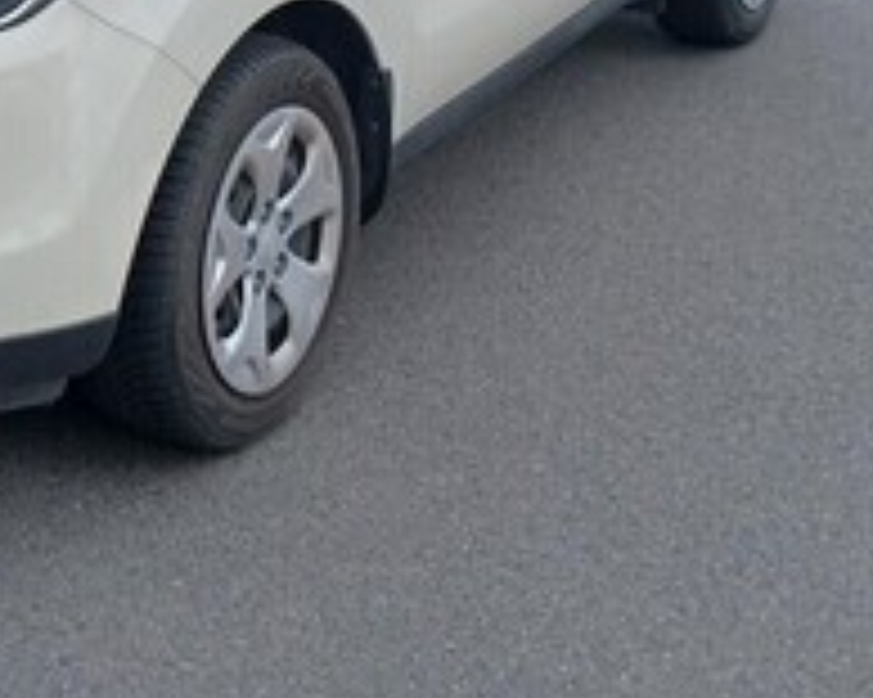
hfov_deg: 24.9
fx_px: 1859
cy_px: -214
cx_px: -50
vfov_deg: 19.6
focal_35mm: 72
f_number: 1.8
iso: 20
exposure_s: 1/299
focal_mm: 3.98
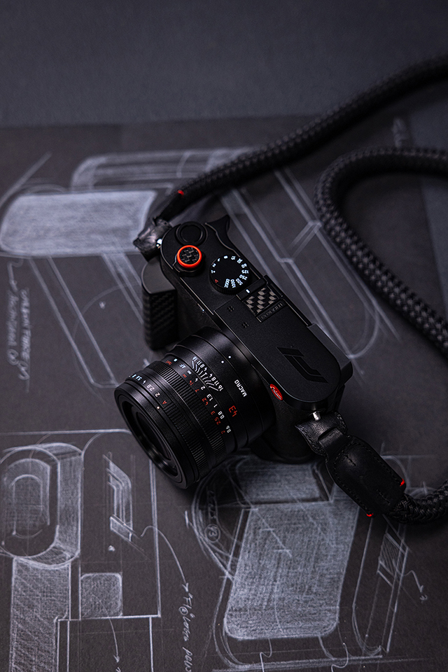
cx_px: 224
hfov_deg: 25.1
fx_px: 1008
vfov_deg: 36.9
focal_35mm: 54
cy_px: 336
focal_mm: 54
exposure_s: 1/80
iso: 800
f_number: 4
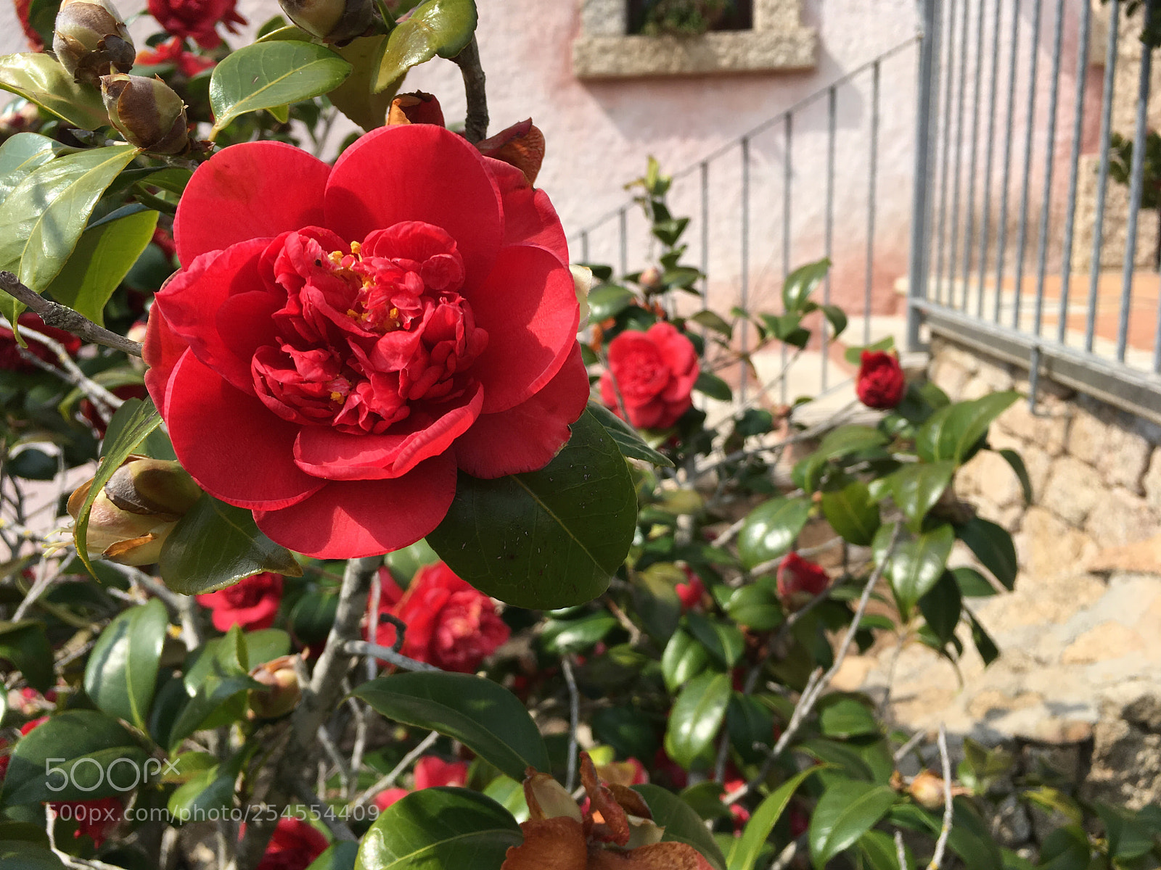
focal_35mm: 29
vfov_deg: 48.2
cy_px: 435
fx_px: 973
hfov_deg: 61.7
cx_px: 580
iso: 25
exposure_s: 1/1603
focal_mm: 4.15
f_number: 2.2
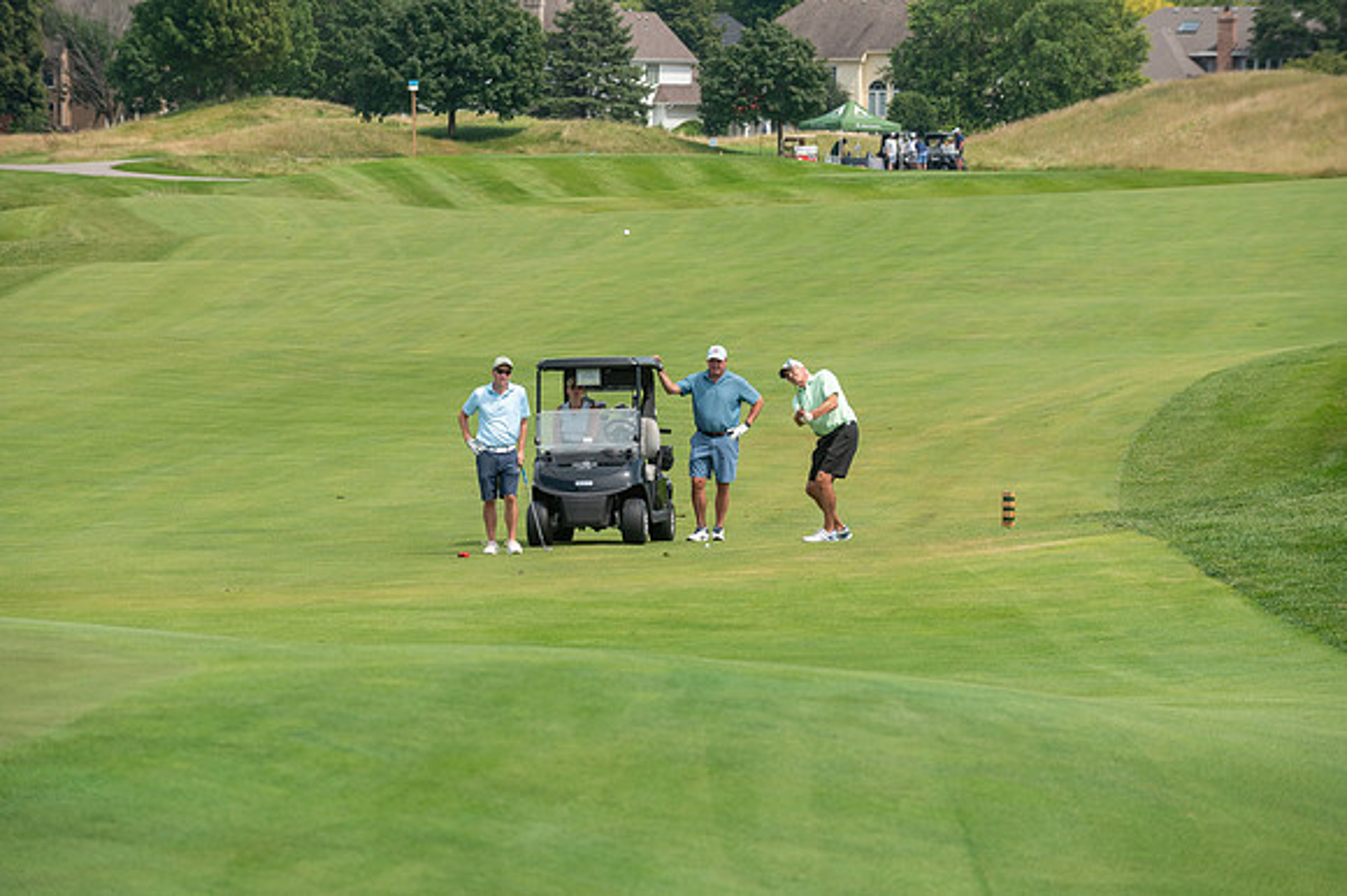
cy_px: 466
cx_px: 672
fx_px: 8148
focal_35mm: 218
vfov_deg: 6.3
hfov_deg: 9.4
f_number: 5
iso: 250
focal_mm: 200
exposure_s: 1/1600
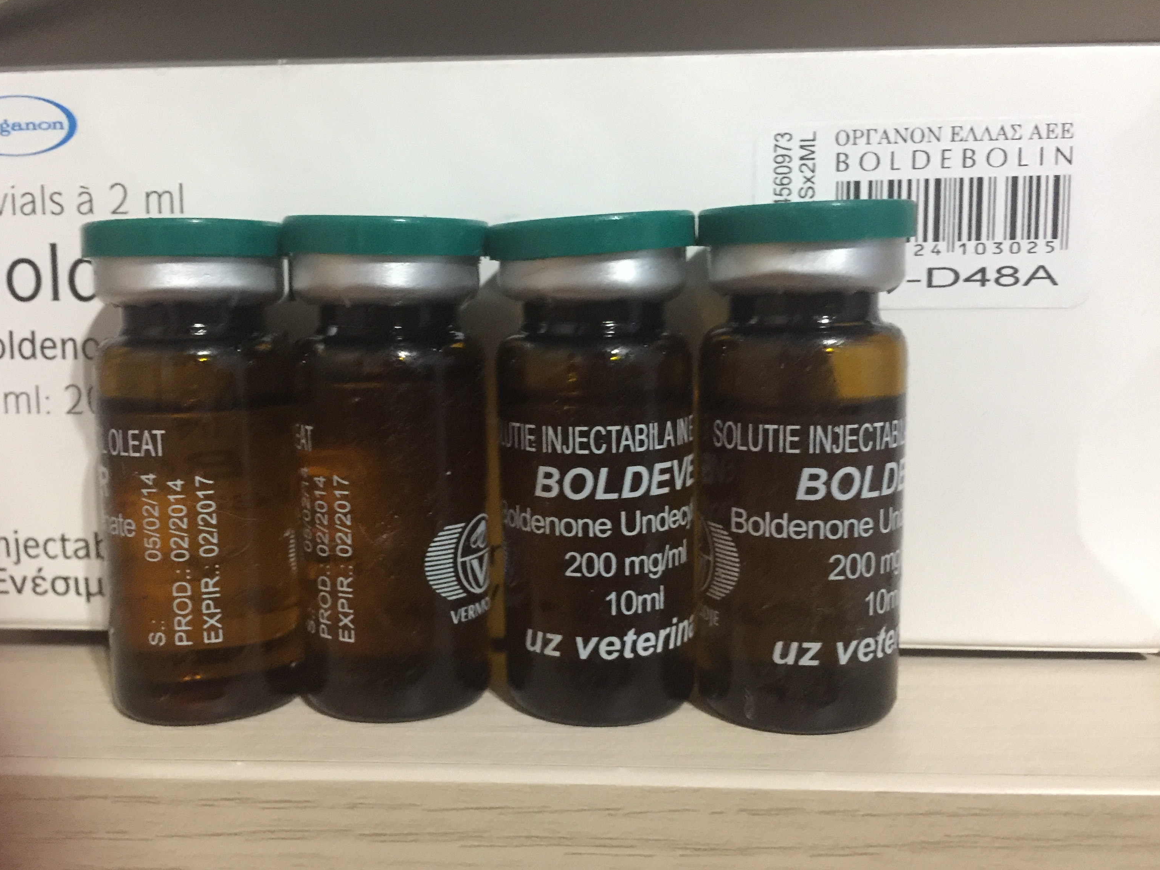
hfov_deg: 58.3
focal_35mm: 31
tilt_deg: -8.1
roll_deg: -0.4
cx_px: 551
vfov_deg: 45.4
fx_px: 1039
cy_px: 463
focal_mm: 4.15
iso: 200
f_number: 2.2
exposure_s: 1/8
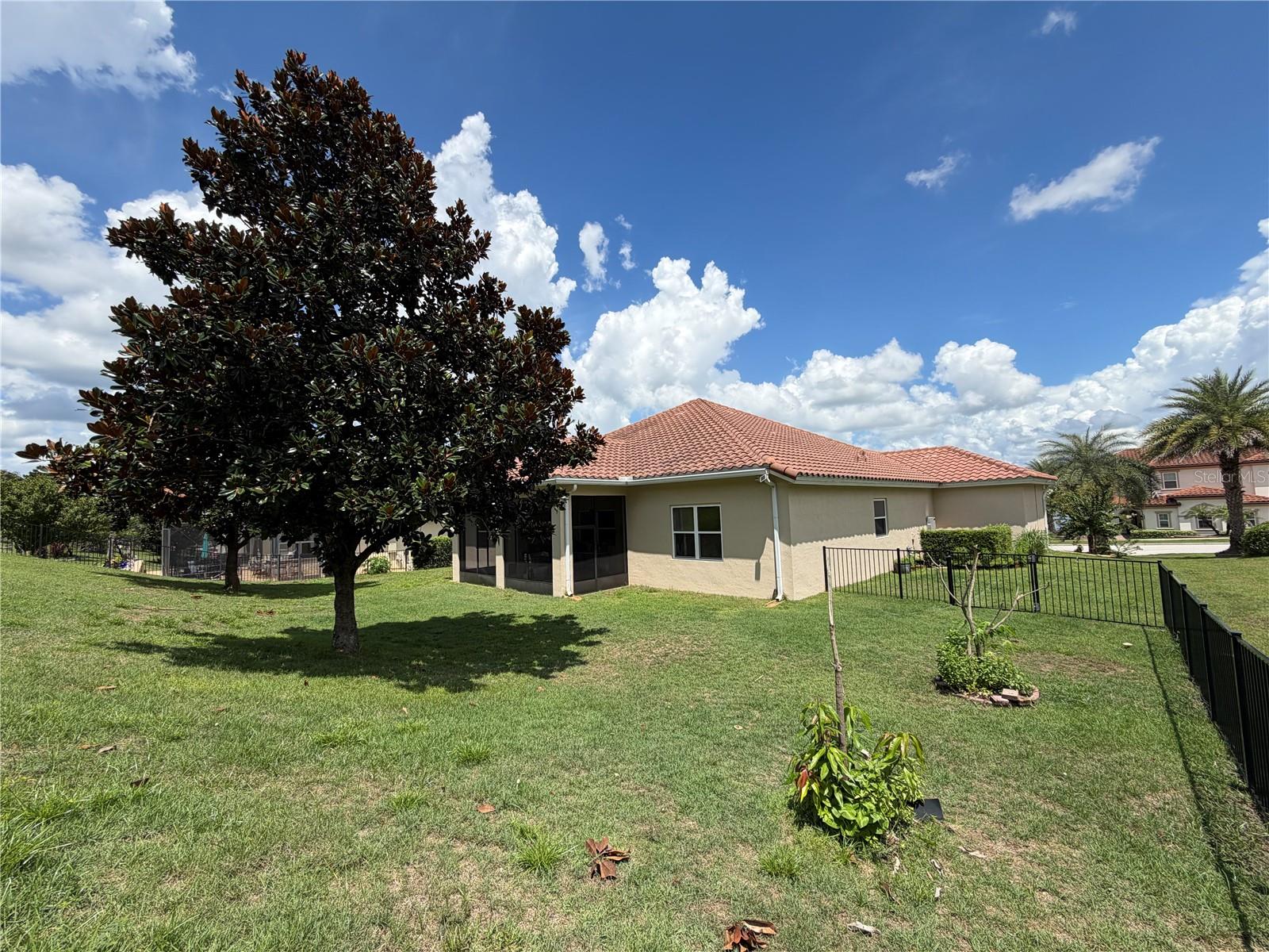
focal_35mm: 14
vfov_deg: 85.7
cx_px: 634
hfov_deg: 102.1
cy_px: 476
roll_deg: +2.2
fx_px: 513
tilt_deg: +3.7
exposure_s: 1/901
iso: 20
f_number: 2.2
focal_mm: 2.22
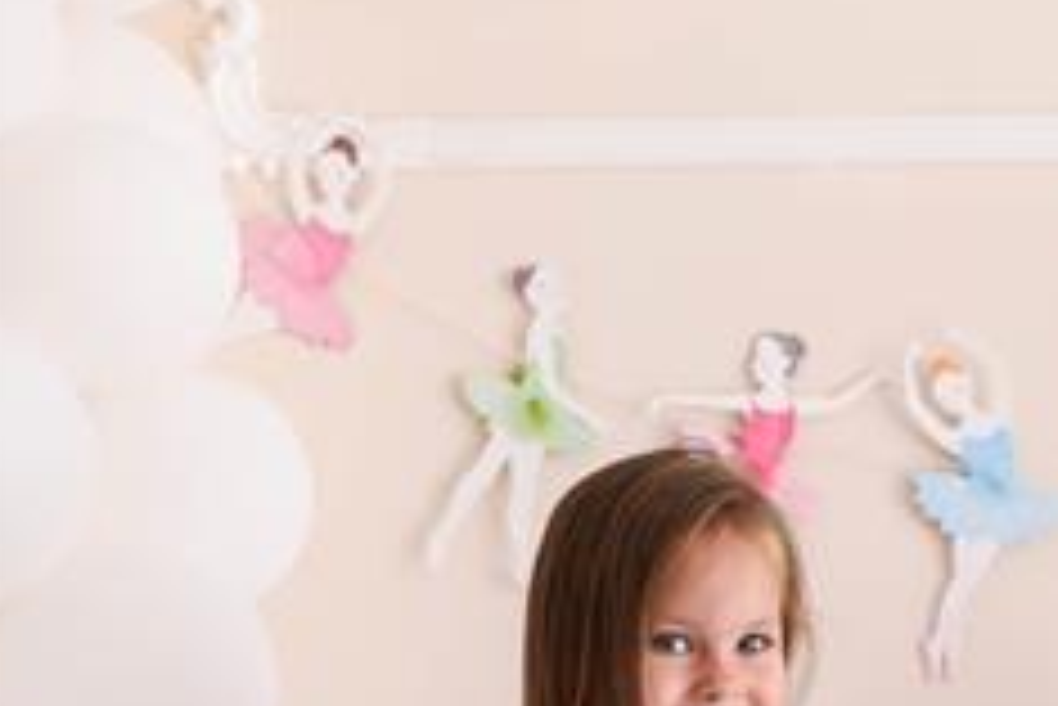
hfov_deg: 23.0
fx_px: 2558
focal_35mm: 87
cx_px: 846
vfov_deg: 14.8
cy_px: 994
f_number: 2.5
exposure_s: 1/250
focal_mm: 35
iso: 250
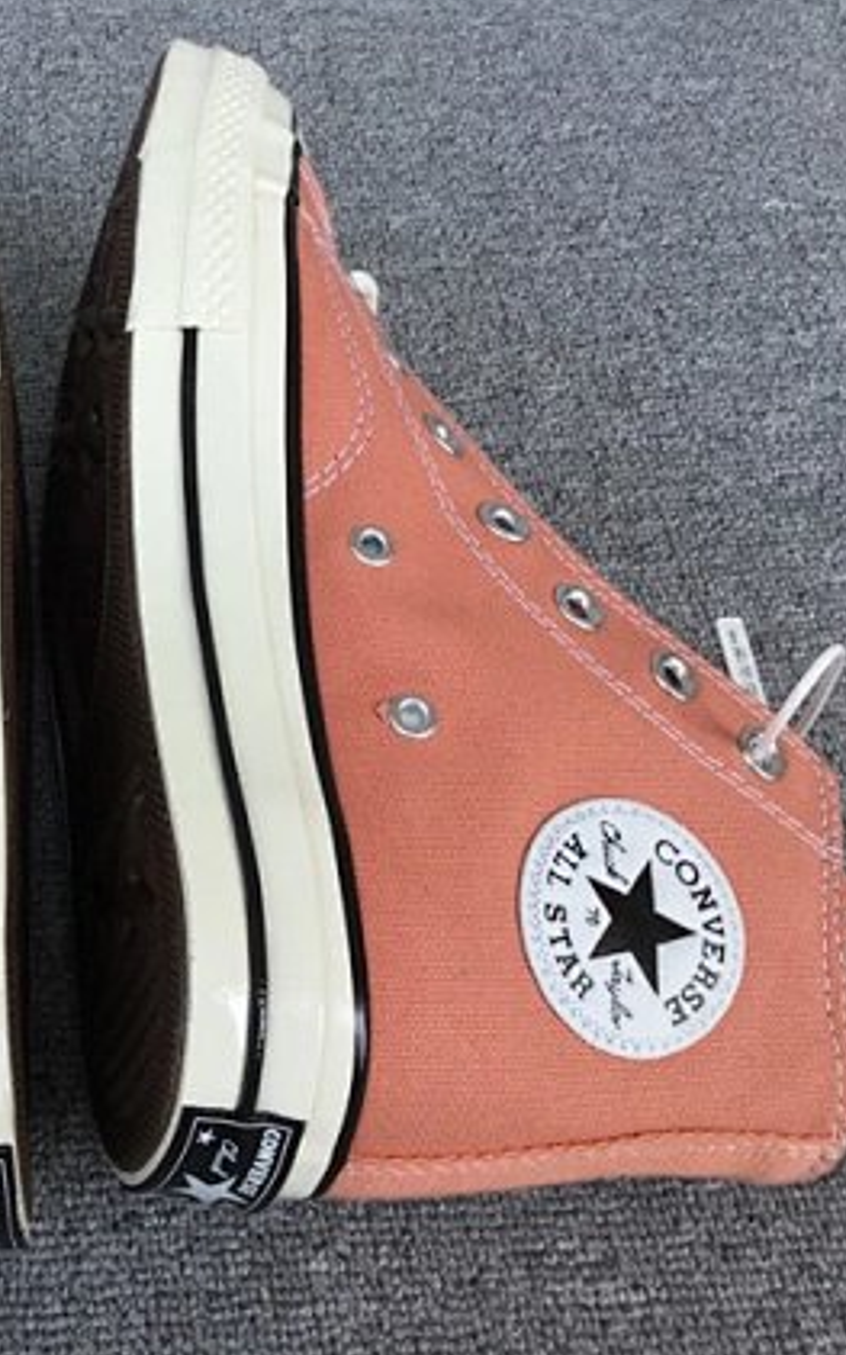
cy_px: 618
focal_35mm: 50
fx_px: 1845
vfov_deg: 40.3
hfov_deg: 24.6
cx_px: -10
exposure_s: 1/529
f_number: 2.4
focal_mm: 3.3
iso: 25
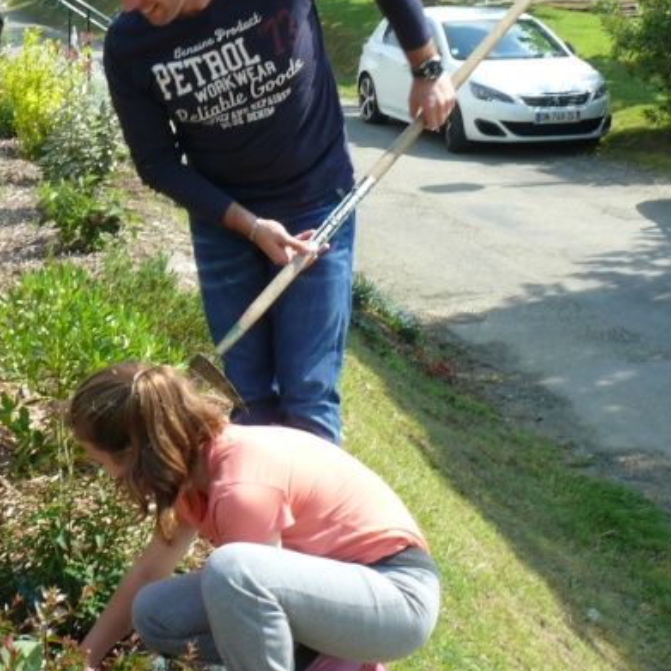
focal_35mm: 81
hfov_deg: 21.0
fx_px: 1776
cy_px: 367
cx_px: 77
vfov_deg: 21.4
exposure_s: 1/250
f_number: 5.6
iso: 100
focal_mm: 7.4
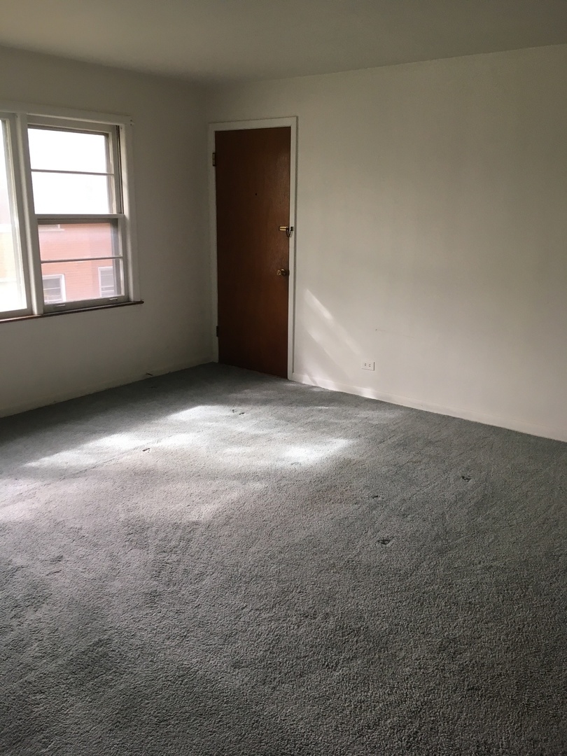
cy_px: 378
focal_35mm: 29
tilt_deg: -16.8
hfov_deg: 48.2
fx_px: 633
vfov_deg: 61.7
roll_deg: -2.0
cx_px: 284
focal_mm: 4.15
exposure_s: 1/30
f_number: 2.2
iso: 25
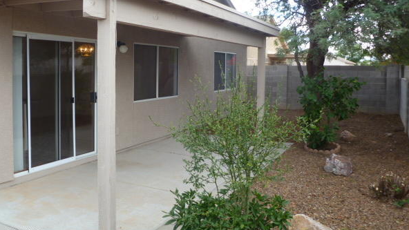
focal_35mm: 33
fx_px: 358
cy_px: 82
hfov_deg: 59.5
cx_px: 198
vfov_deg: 35.4
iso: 80
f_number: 3.3
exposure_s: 1/60
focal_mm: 5
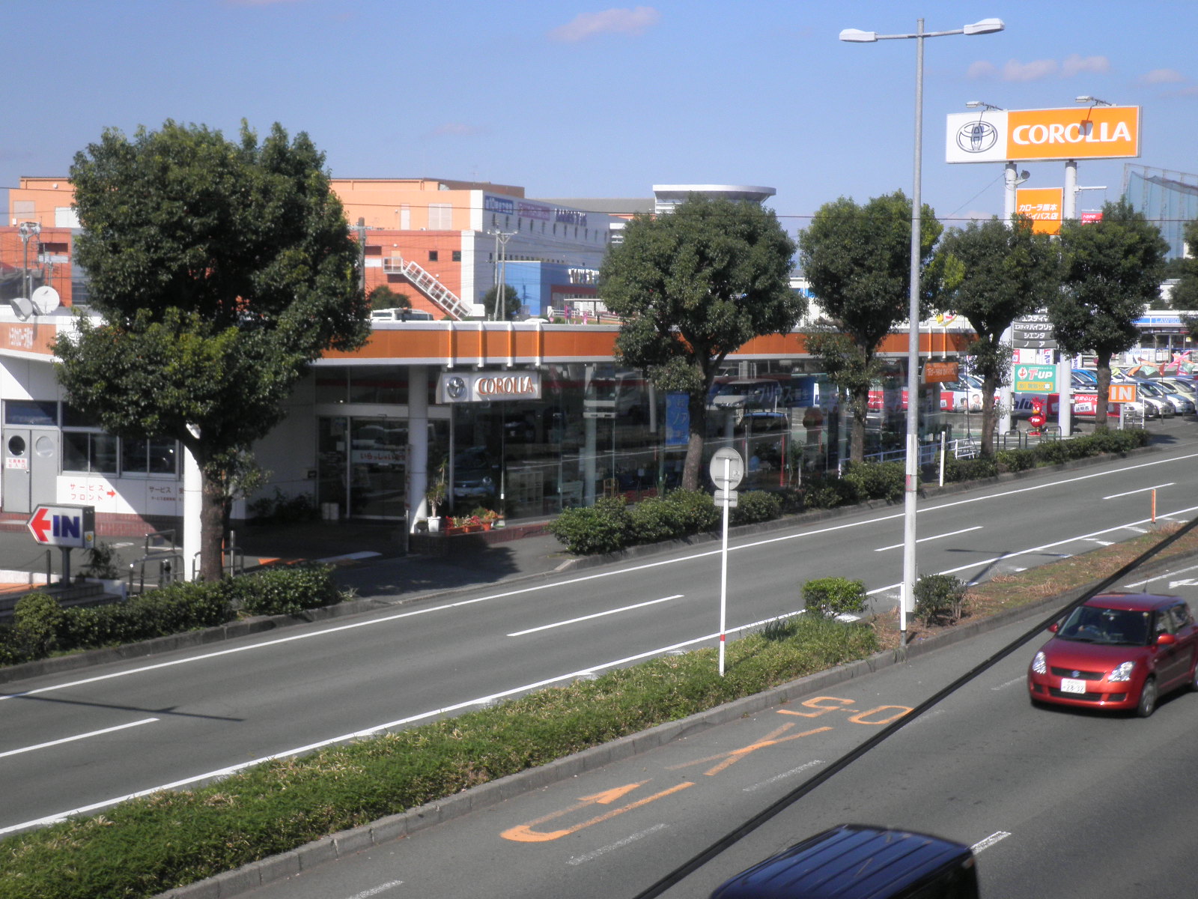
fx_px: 2215
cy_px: 450
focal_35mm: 64
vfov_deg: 22.9
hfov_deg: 30.3
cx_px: 599
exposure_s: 1/100
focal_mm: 11.4
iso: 100
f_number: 12.9
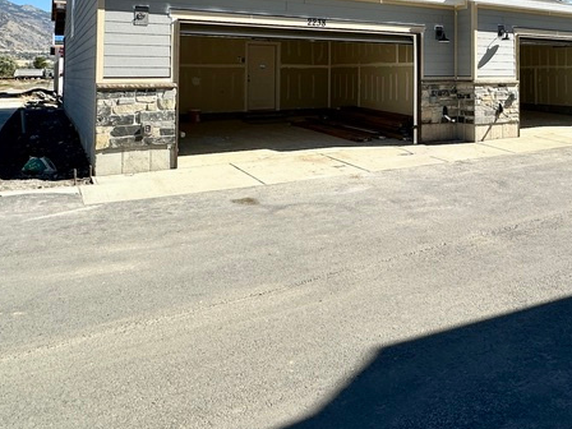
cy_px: 56
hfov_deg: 53.9
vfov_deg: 41.3
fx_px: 529
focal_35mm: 32
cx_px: 437
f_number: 2.2
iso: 40
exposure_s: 1/2053
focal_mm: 2.22
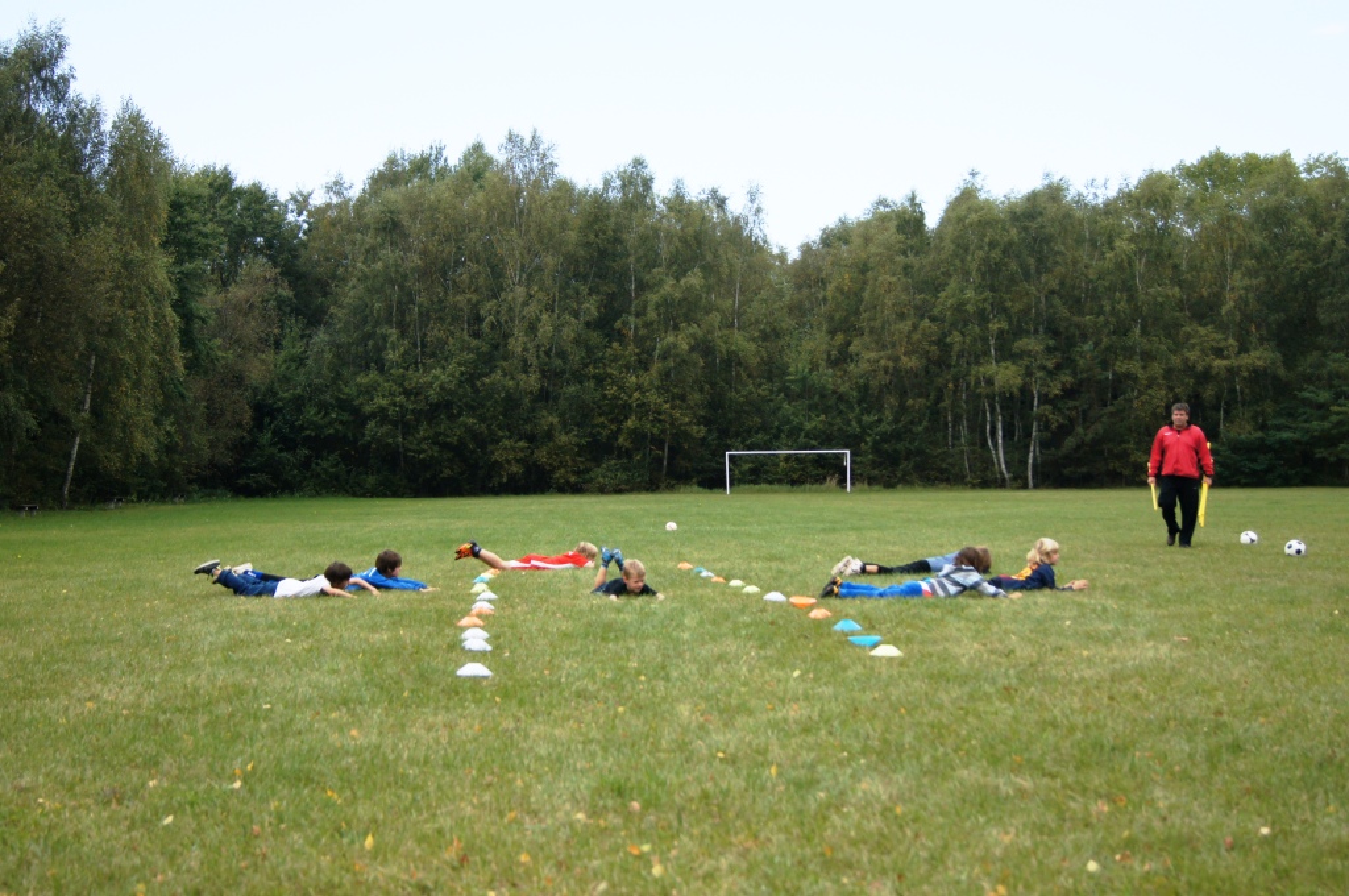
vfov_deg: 31.8
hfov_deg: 46.5
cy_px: 448
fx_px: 1572
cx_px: 674
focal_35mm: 42
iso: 800
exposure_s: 1/2000
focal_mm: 28
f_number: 4.5
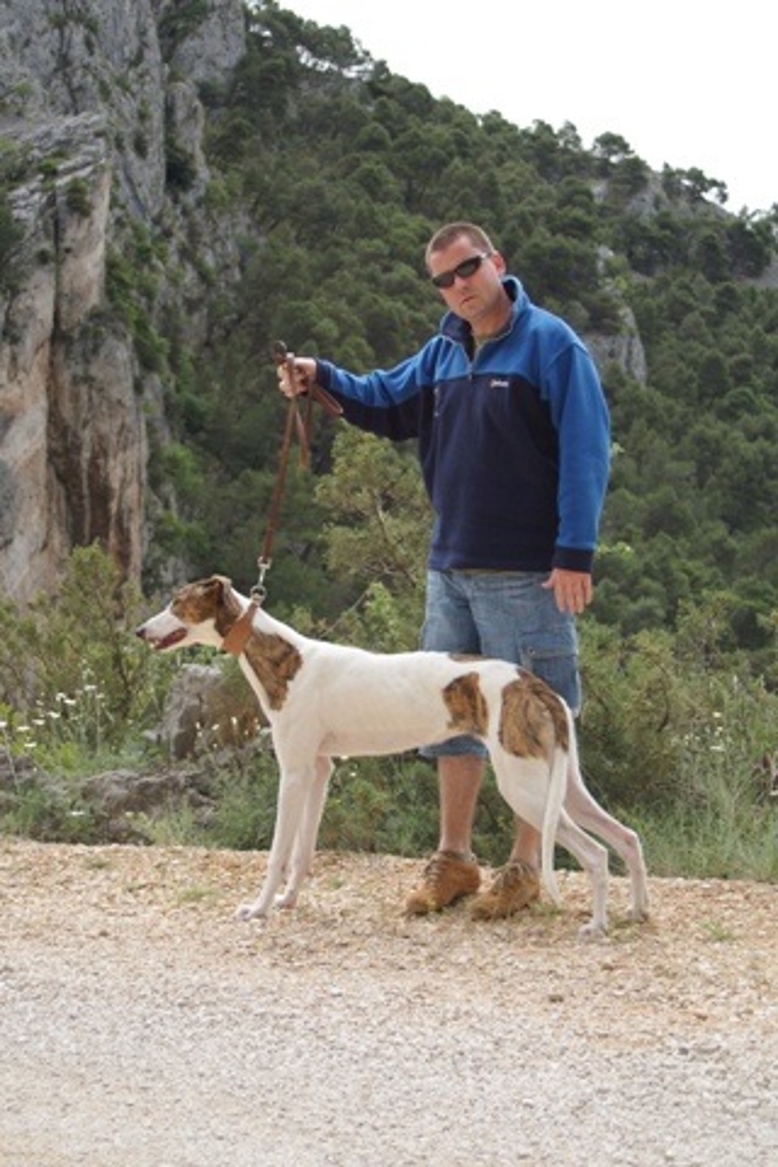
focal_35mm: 52
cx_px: 389
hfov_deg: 25.8
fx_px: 1702
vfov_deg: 37.9
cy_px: 584
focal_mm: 35
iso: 100
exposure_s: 1/500
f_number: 5
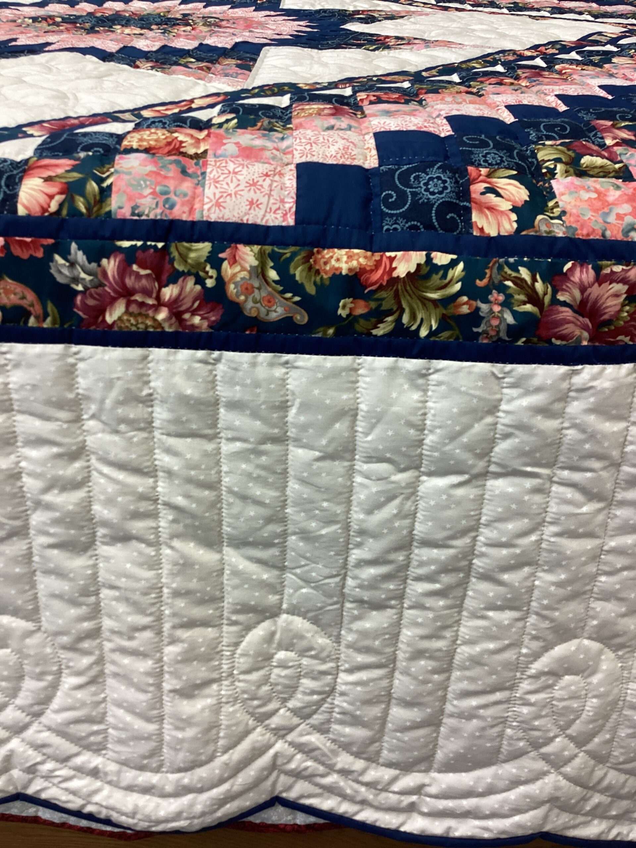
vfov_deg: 58.4
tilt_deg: -34.7
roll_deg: -1.7
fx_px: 759
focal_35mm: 31
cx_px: 318
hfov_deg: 45.4
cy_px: 424
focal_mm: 3.3
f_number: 2.4
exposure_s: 1/50
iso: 100
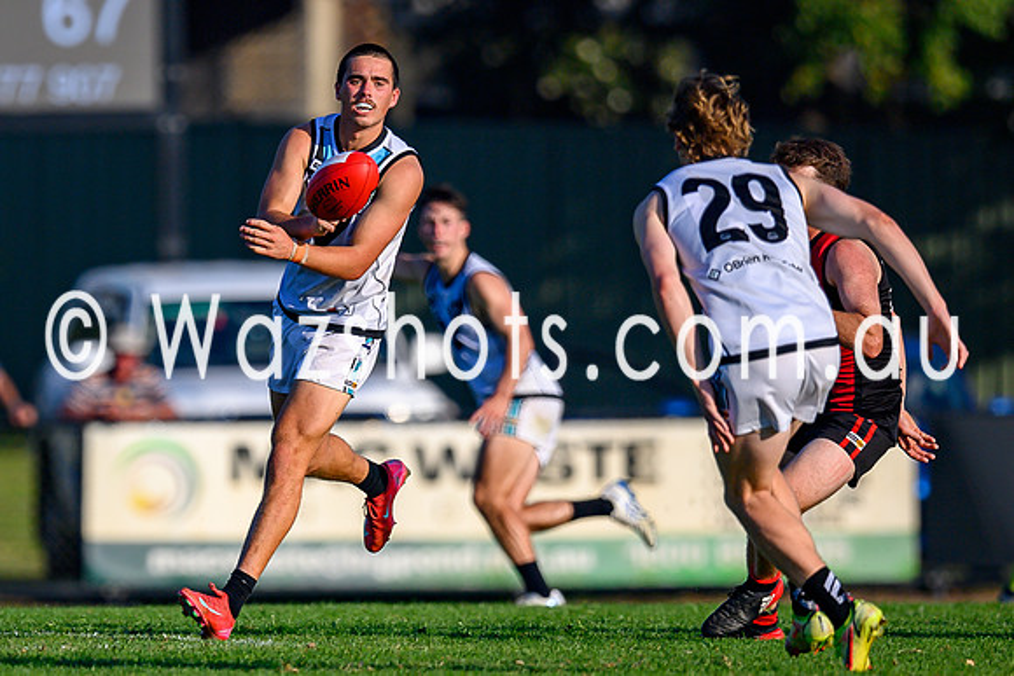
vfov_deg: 1.2
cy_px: 416
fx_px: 31133
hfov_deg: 1.9
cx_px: 282
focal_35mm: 1105
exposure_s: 1/2000
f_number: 4
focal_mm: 500
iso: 180
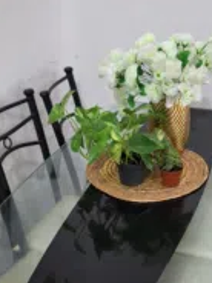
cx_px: 138
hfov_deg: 28.9
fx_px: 408
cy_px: 177
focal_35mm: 50
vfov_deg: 38.0
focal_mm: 5.54
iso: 250
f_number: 1.8
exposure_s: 1/33
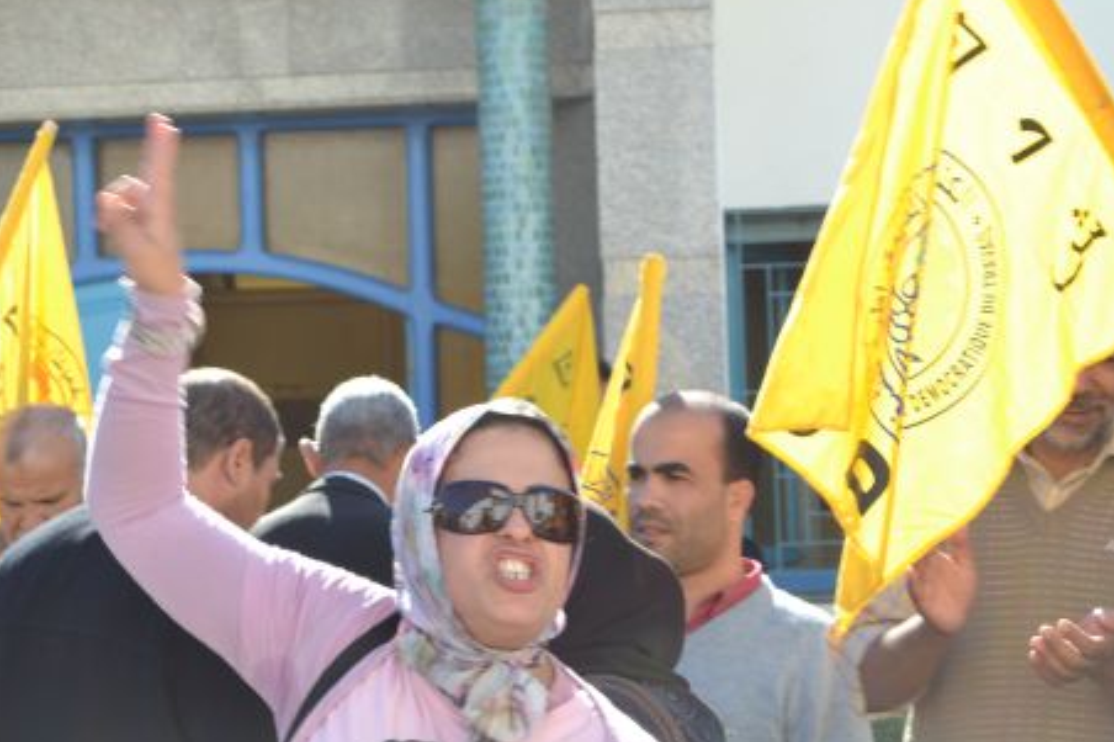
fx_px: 3610
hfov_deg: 17.5
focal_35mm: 117
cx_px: 335
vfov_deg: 11.7
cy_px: 493
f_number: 6.3
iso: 100
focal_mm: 55
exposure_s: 1/160
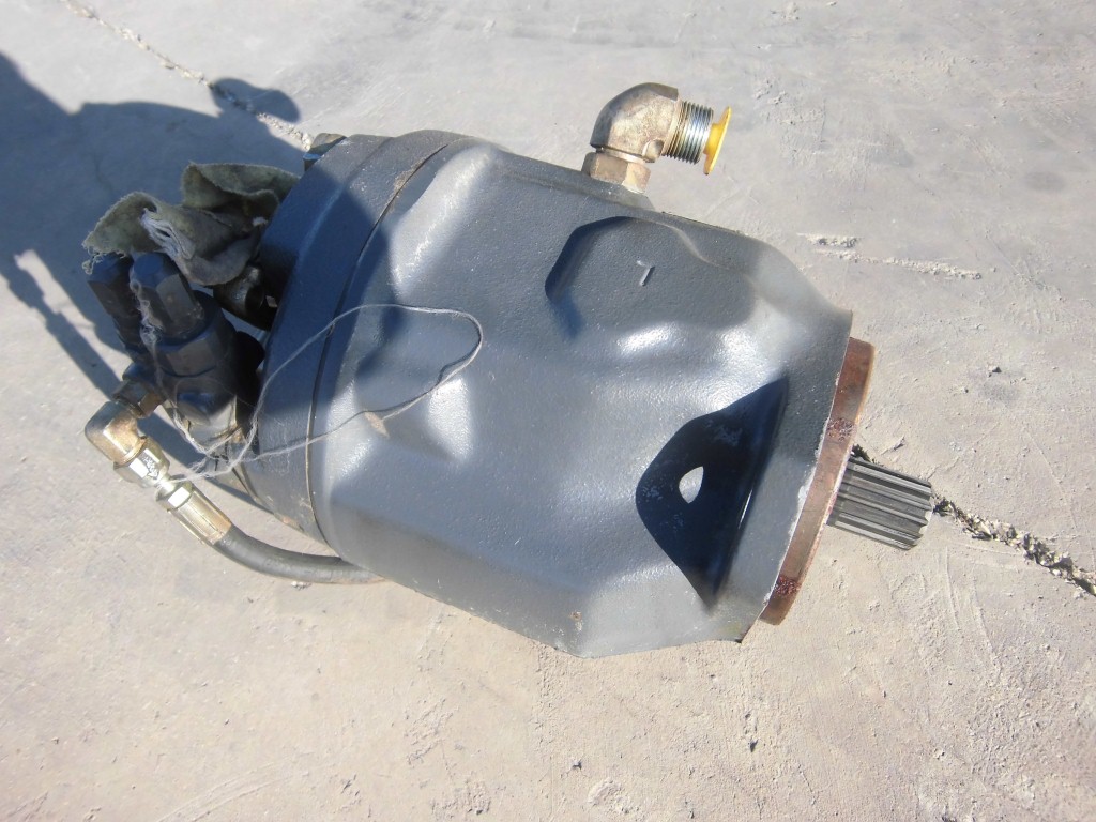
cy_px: 411
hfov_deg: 67.3
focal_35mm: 26
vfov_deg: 53.1
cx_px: 548
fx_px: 823
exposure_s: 1/400
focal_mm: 4.7
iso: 100
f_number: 2.8
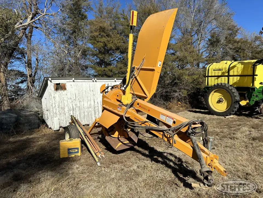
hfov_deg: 71.6
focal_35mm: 24
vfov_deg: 56.8
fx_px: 182
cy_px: 99
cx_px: 132
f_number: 1.78
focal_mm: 6.86
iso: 80
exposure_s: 1/5848
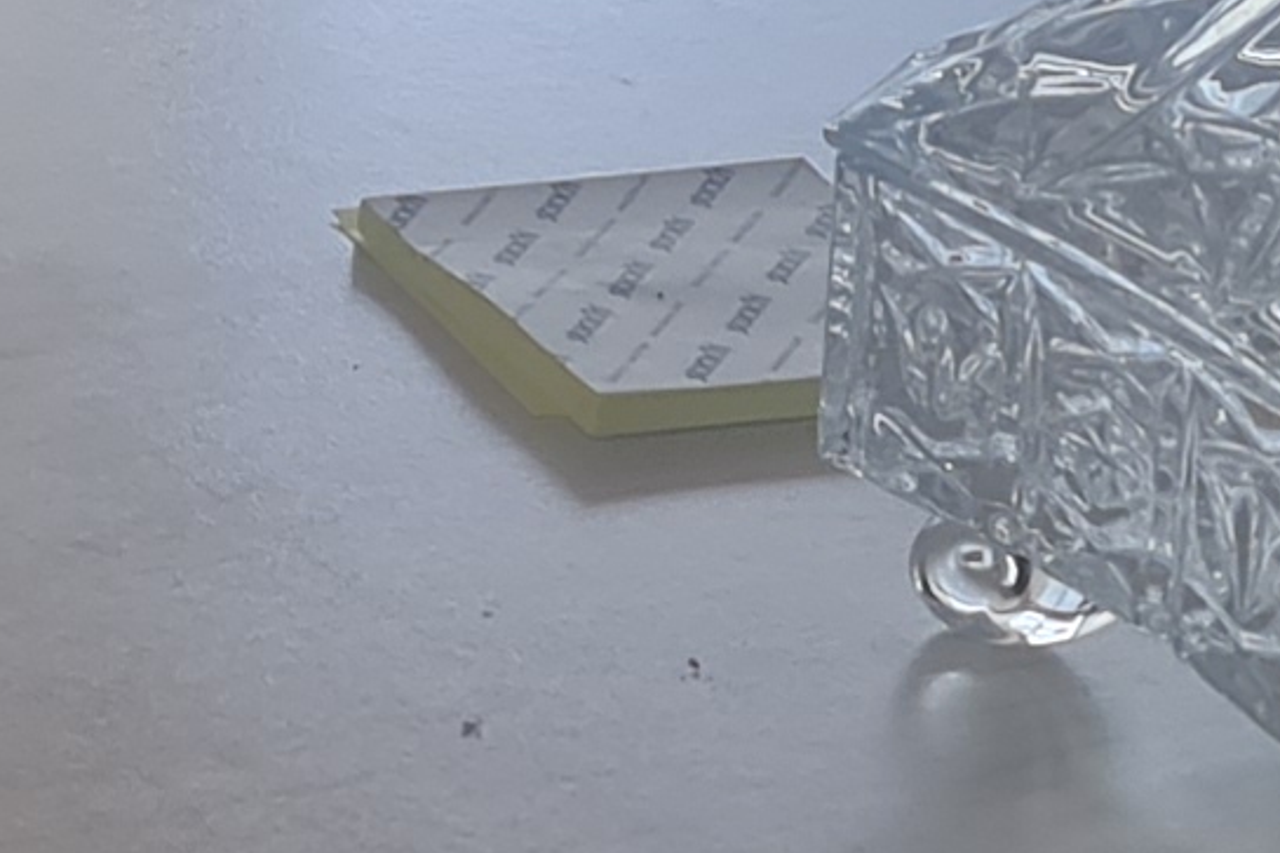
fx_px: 6789
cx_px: -939
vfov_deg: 7.2
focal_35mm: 191
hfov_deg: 10.2
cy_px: -47
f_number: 1.8
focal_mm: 7
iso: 50
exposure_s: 1/120
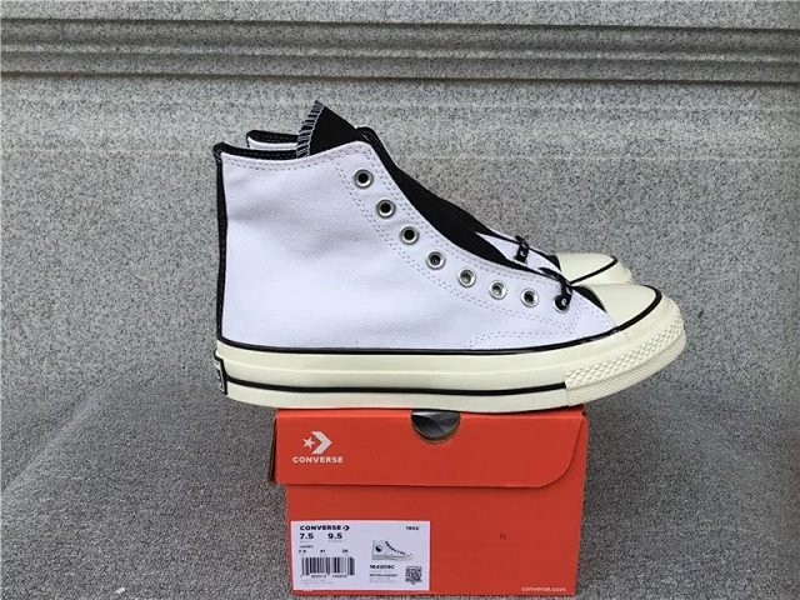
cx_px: 400
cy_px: 300
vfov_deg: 45.4
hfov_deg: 58.4
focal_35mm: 31
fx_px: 716
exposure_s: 1/1018
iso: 25
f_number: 2.4
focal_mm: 3.3
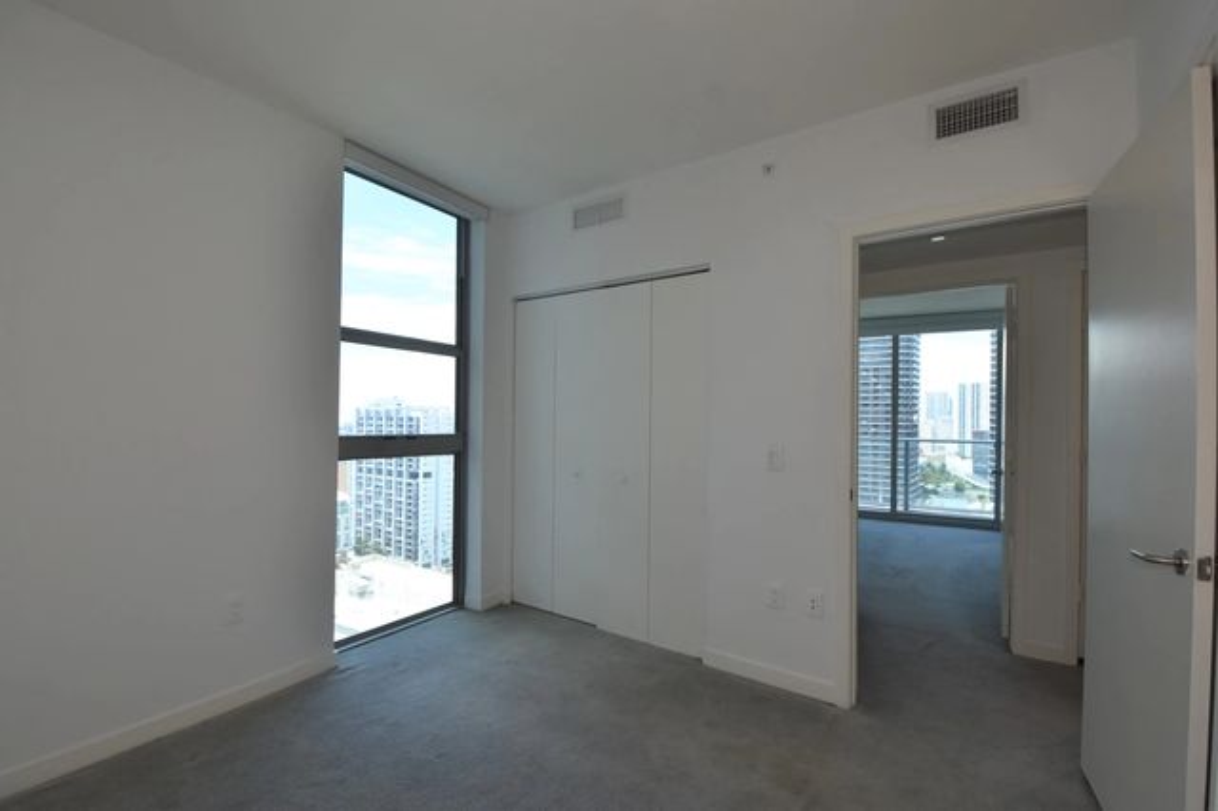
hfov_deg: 100.4
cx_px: 609
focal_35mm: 15
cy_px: 406
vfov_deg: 77.3
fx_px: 507
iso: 200
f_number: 5.6
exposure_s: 1/125
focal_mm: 10
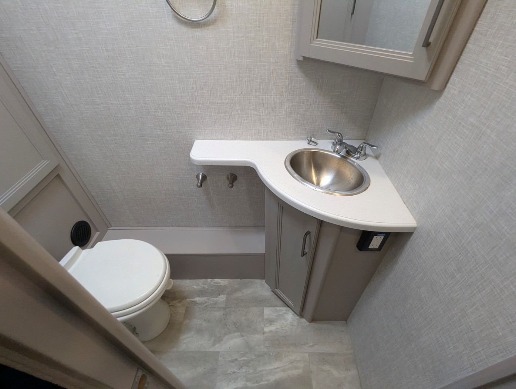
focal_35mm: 16
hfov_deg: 94.4
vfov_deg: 78.2
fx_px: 239
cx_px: 258
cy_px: 194
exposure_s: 1/194
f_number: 2.2
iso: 404
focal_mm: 2.35
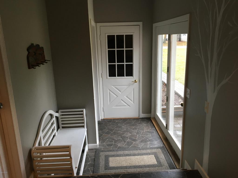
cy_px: 89
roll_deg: +1.1
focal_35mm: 29
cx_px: 119
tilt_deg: -14.9
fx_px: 199
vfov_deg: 48.2
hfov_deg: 61.7
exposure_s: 1/30
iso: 64
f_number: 2.2
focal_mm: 4.15
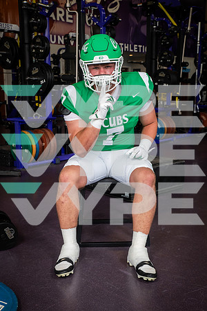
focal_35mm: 48
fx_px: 414
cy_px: 156
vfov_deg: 41.1
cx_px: 104
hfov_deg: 28.1
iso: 800
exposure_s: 1/250
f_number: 7.1
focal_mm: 48
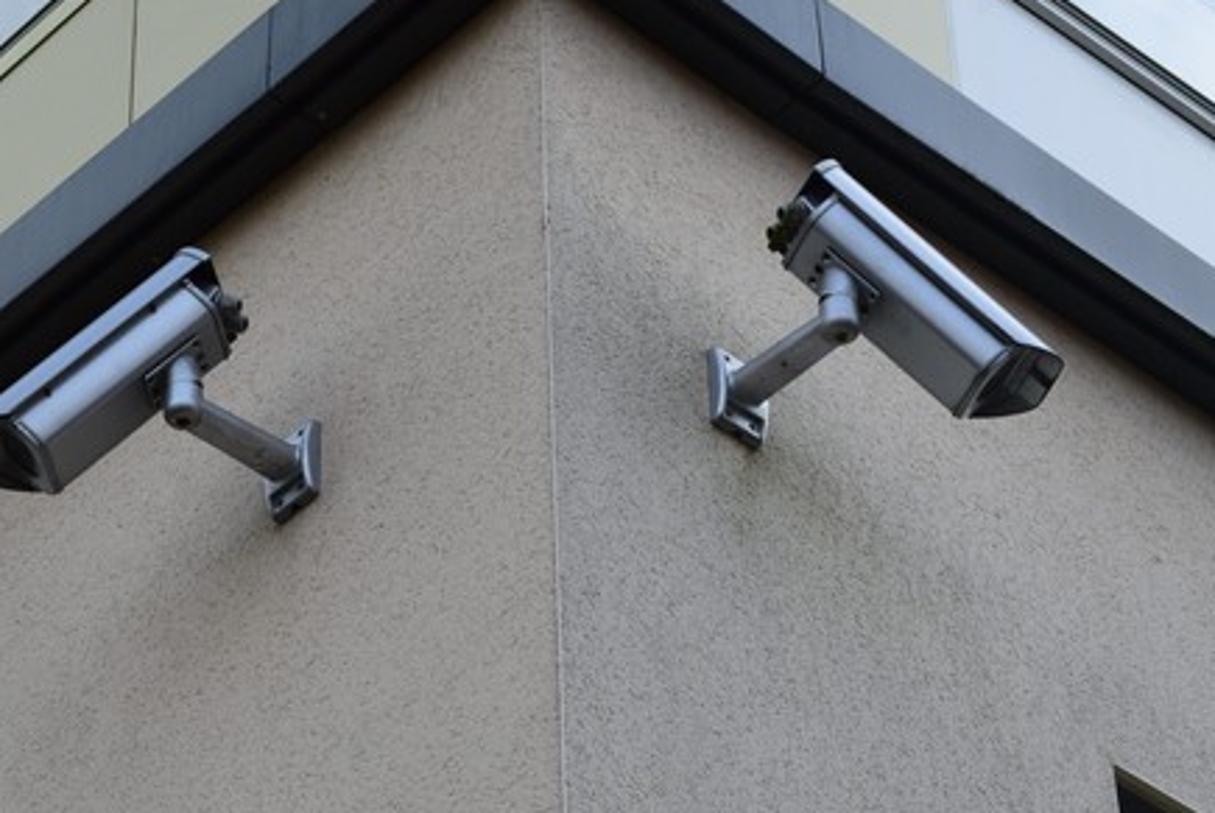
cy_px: 358
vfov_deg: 10.8
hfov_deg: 16.1
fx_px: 4290
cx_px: 556
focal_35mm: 127
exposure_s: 1/400
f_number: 11
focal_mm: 72
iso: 400
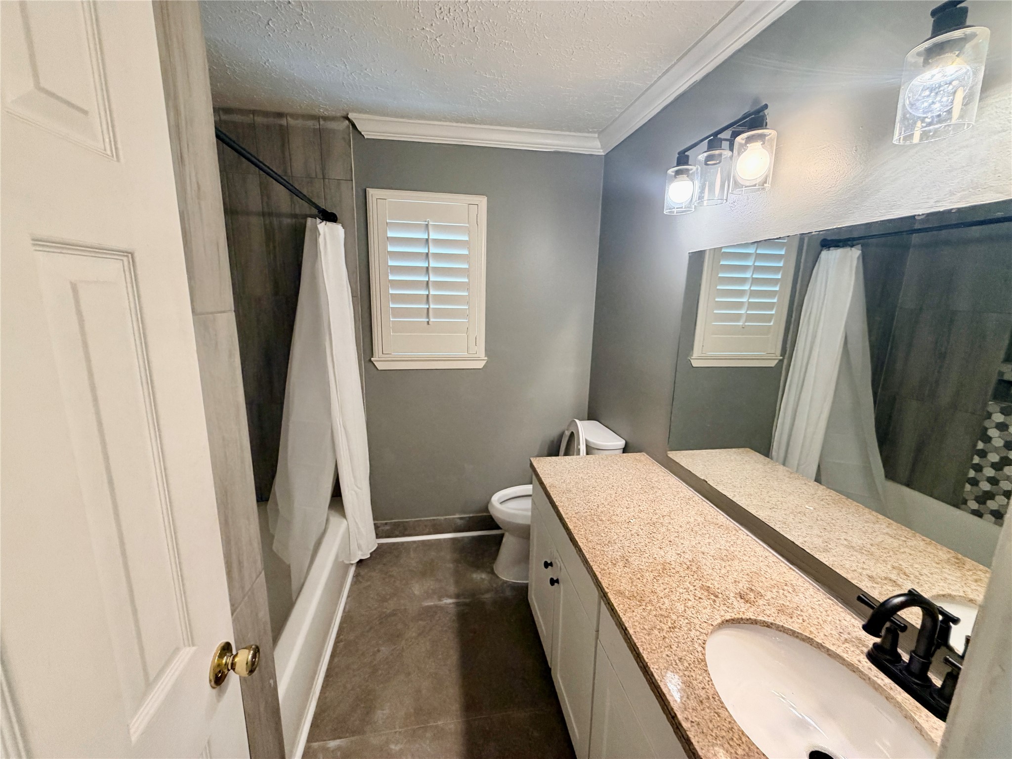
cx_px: 506
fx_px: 409
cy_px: 380
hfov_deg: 102.1
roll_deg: -0.4
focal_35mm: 14
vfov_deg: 85.7
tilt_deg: -12.9
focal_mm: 2.22
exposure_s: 1/60
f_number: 2.2
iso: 200
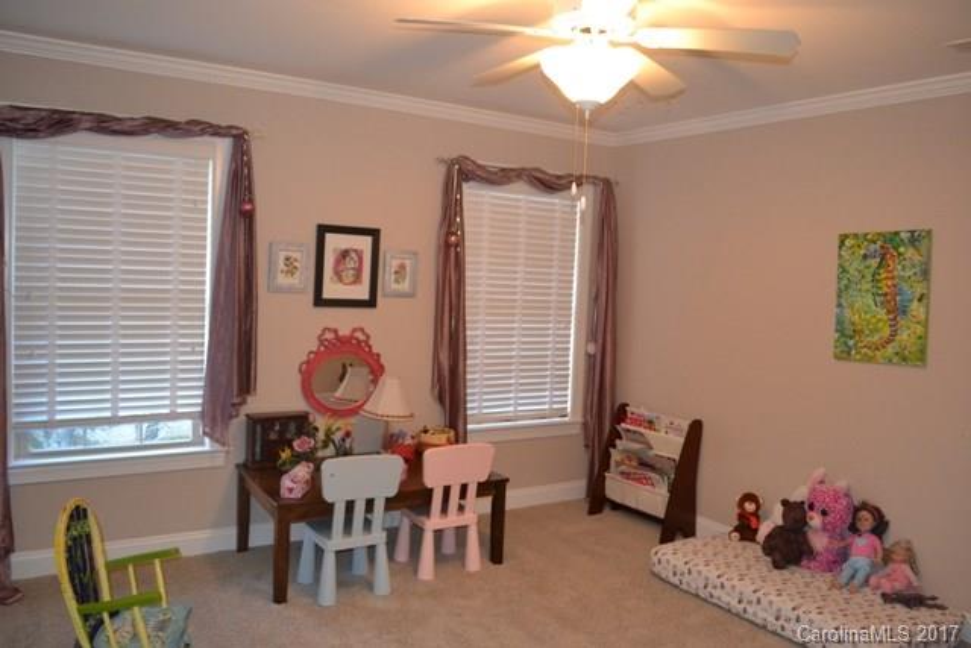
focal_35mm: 27
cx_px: 486
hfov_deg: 67.4
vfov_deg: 48.0
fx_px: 728
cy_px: 324
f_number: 3.5
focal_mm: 18
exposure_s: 1/60
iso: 2200
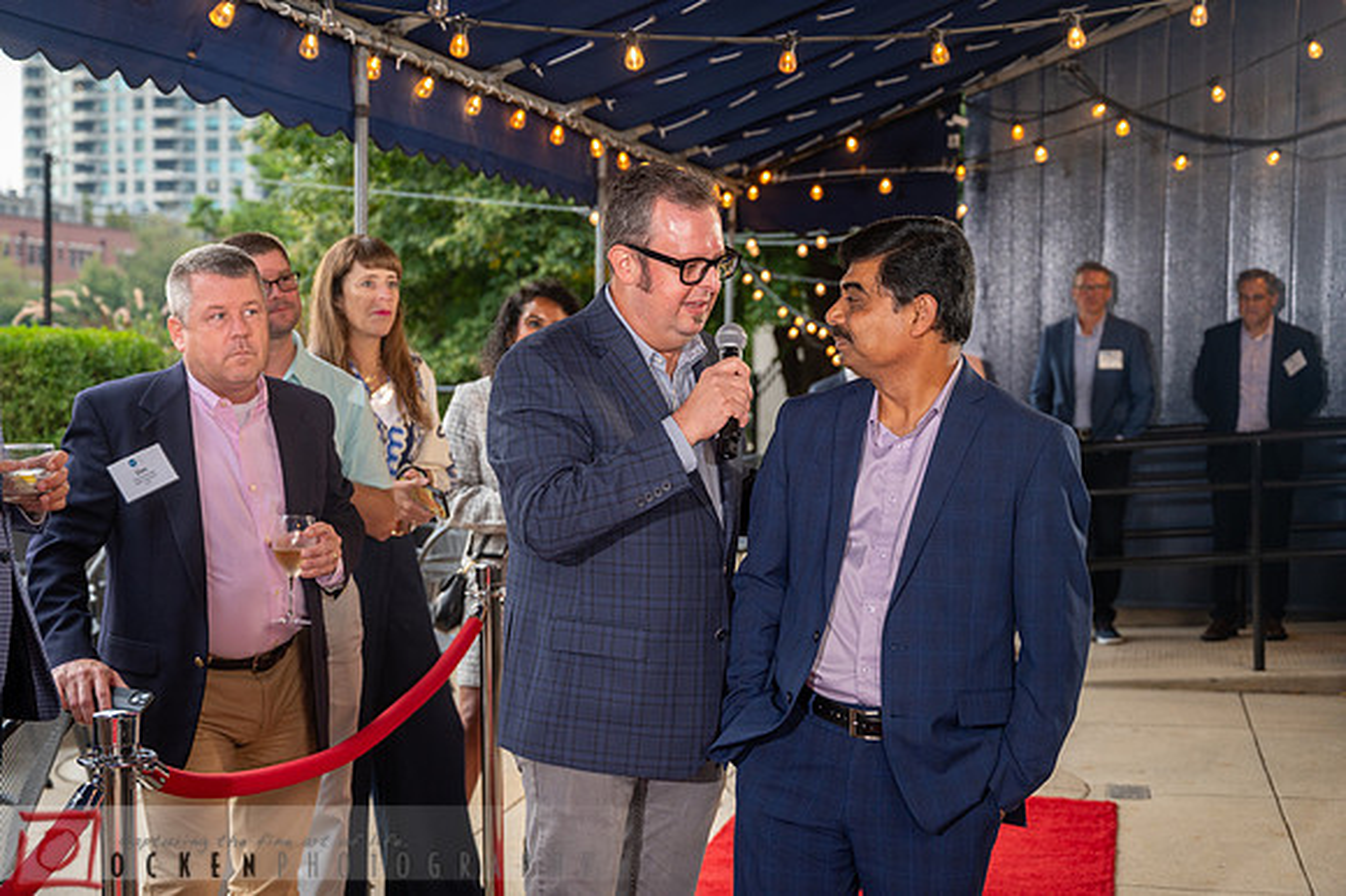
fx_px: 1943
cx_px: 673
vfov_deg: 26.0
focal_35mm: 52
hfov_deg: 38.2
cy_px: 448
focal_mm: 52
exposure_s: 1/125
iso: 800
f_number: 4
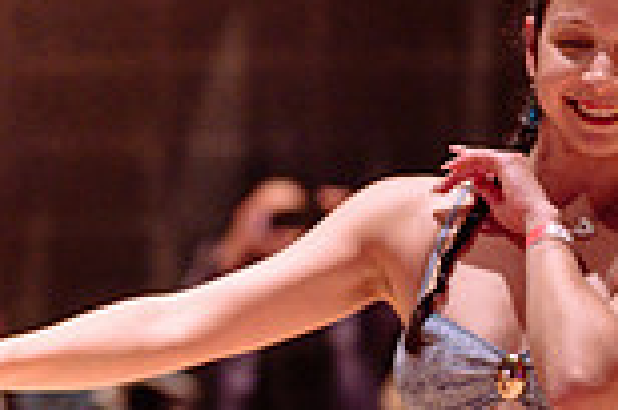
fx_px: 3820
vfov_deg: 6.1
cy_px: 391
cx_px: -54
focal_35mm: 223
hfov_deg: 9.2
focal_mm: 50
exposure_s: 1/250
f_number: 1.2
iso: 1600
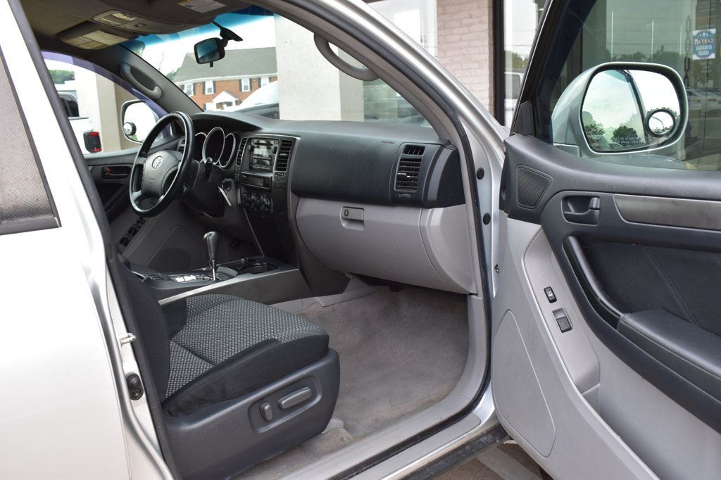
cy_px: 240
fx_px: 661
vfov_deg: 39.9
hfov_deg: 57.2
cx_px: 360
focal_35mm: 33
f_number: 8
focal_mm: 22
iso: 400
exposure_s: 1/60
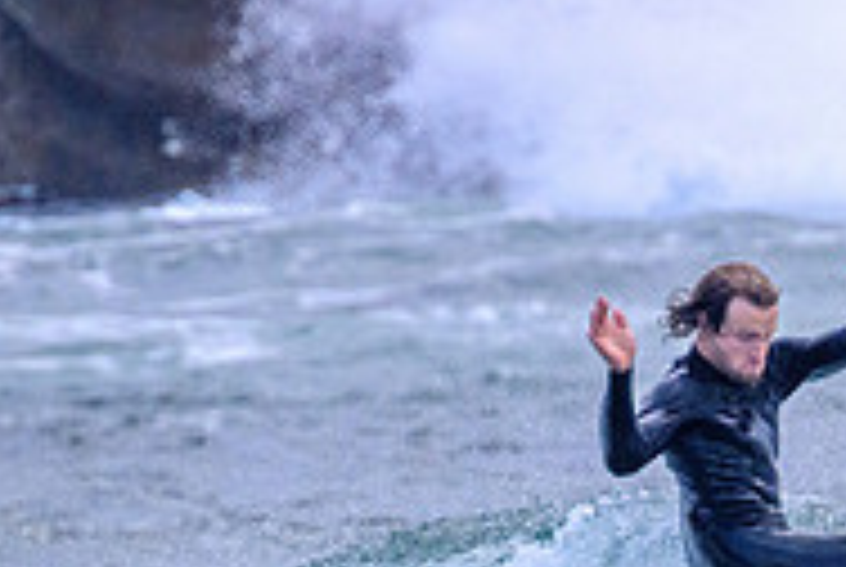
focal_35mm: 2462
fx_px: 57947
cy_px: 758
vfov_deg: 0.6
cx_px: 796
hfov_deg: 0.8
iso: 2500
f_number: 11
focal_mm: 800
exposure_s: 1/1600
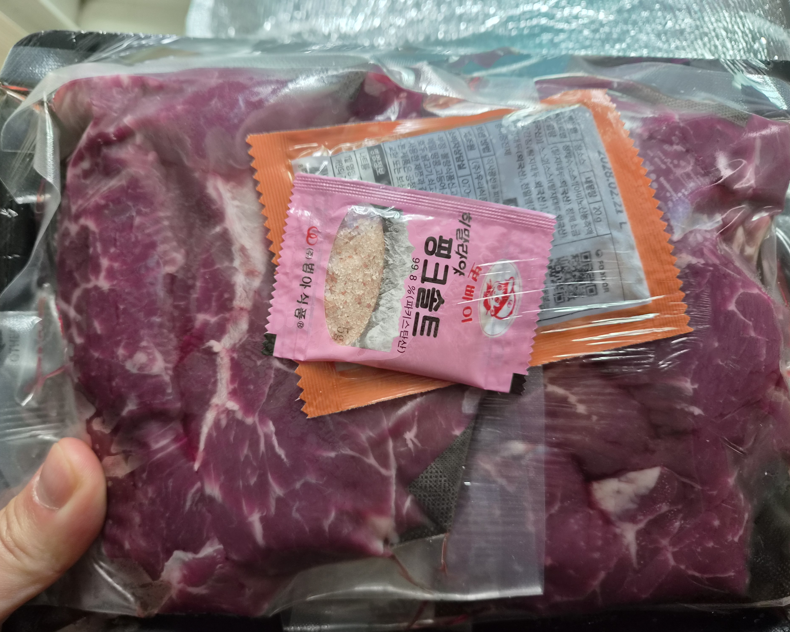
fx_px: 561
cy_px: 317
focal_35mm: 24
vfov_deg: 58.8
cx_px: 380
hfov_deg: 70.3
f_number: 1.8
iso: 400
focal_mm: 5.4
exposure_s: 1/120
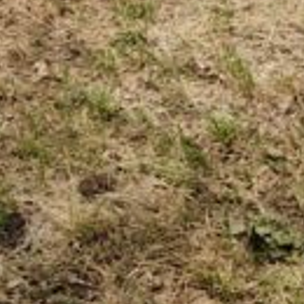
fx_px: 1590
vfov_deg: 9.3
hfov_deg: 10.0
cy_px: -524
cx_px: -341
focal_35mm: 160
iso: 50
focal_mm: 5.4
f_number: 1.8
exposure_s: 1/1872
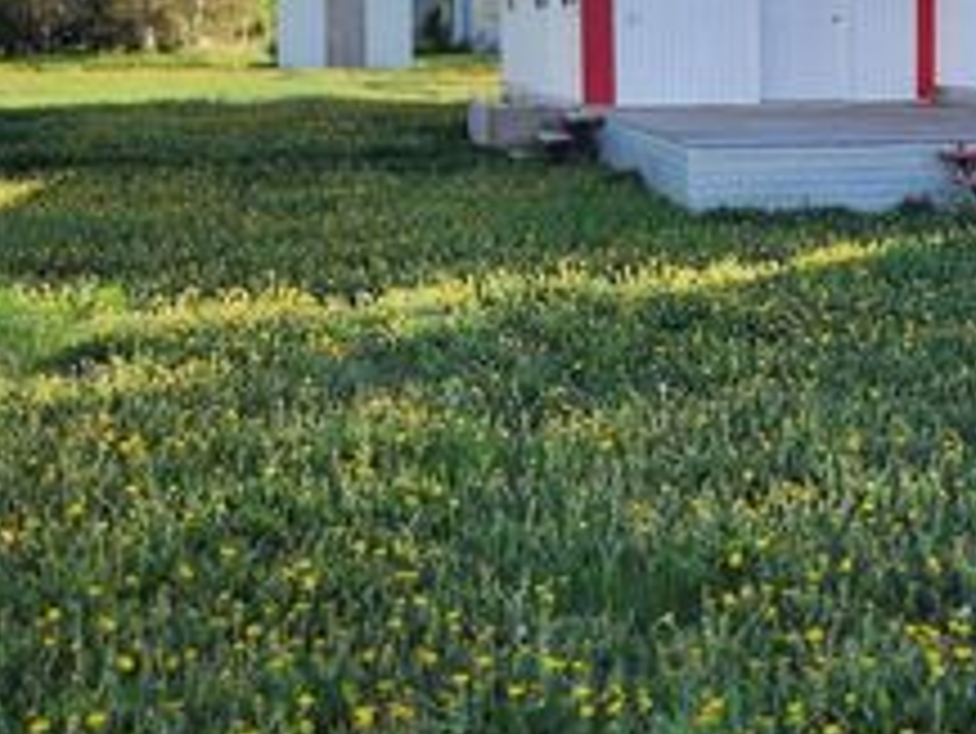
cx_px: 805
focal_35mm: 53
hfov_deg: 34.8
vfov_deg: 26.9
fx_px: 1495
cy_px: 119
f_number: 1.8
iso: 25
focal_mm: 5.54
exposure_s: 1/784
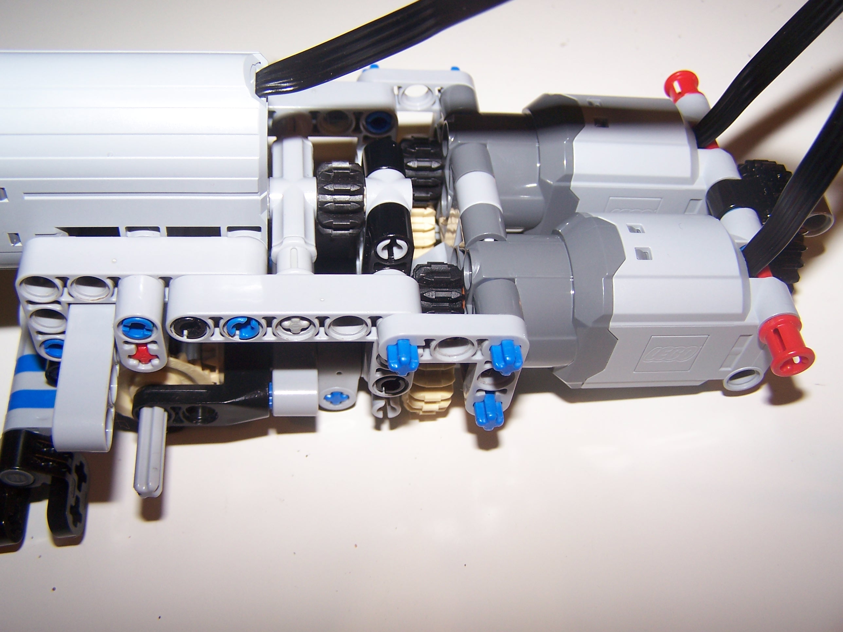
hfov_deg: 49.0
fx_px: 925
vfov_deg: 37.7
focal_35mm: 38
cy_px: 316
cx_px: 422
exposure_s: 1/60
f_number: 2.8
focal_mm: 6.3
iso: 80
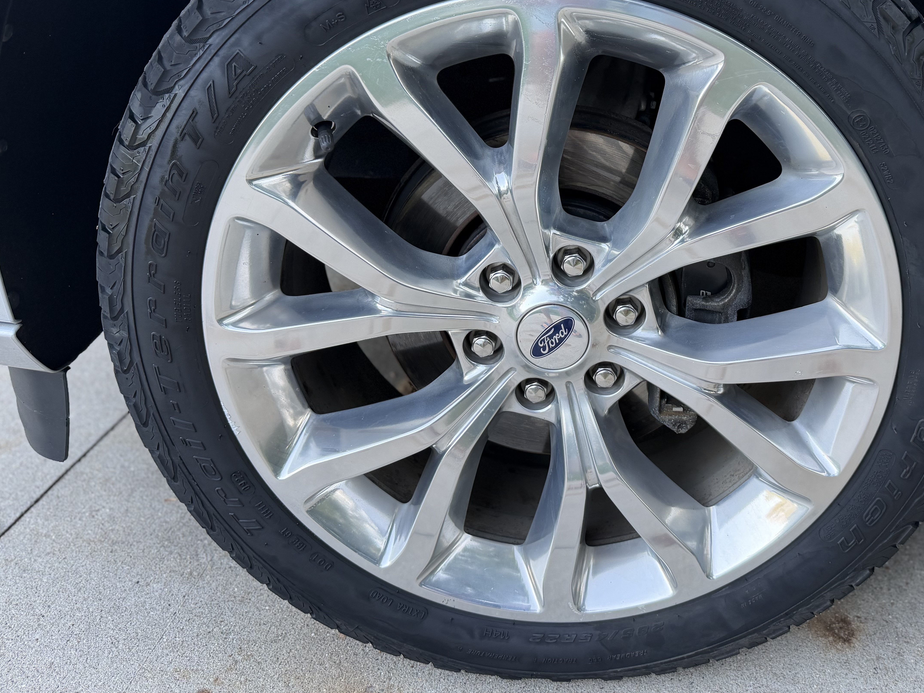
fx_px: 854
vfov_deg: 43.9
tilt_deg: -22.9
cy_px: 277
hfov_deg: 56.1
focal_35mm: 32
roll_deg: -2.4
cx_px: 580
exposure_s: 1/121
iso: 125
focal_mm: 6.76
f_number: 1.78
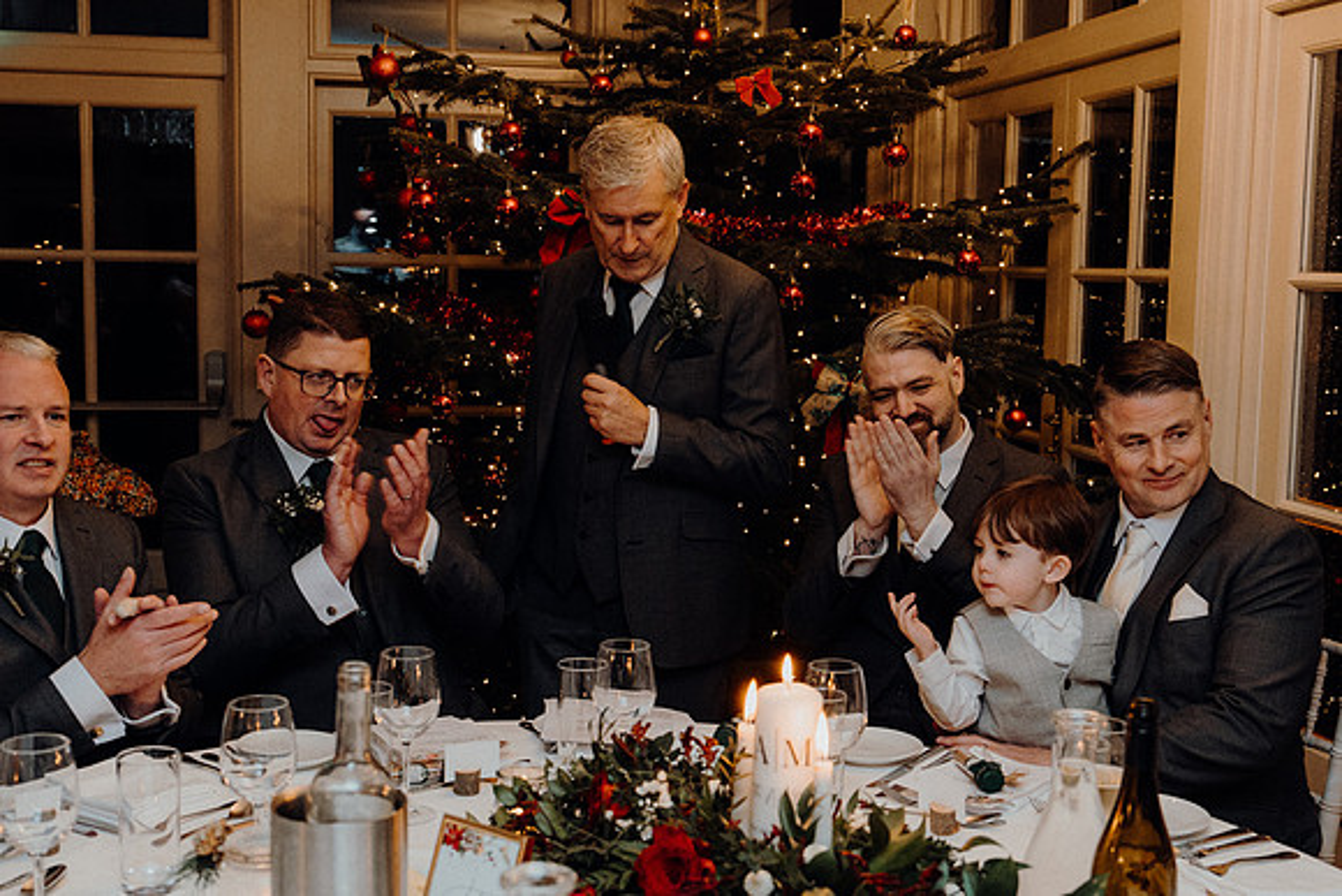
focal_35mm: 45
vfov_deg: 29.9
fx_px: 1678
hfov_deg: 43.6
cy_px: 448
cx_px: 671
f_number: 3.5
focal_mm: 30
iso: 2500
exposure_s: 1/160
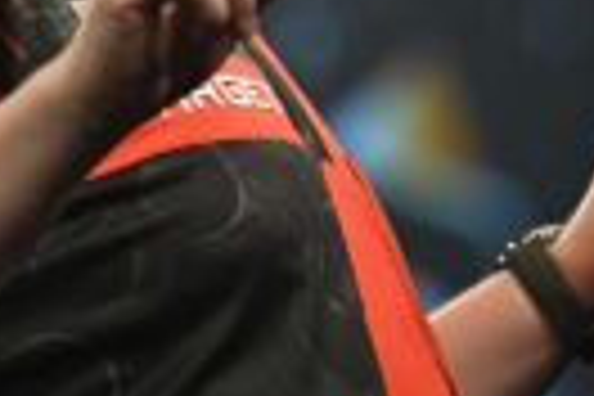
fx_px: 14948
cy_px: -216
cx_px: 162
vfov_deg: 1.5
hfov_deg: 2.3
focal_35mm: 906
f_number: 2.8
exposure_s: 1/800
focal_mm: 200
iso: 2500
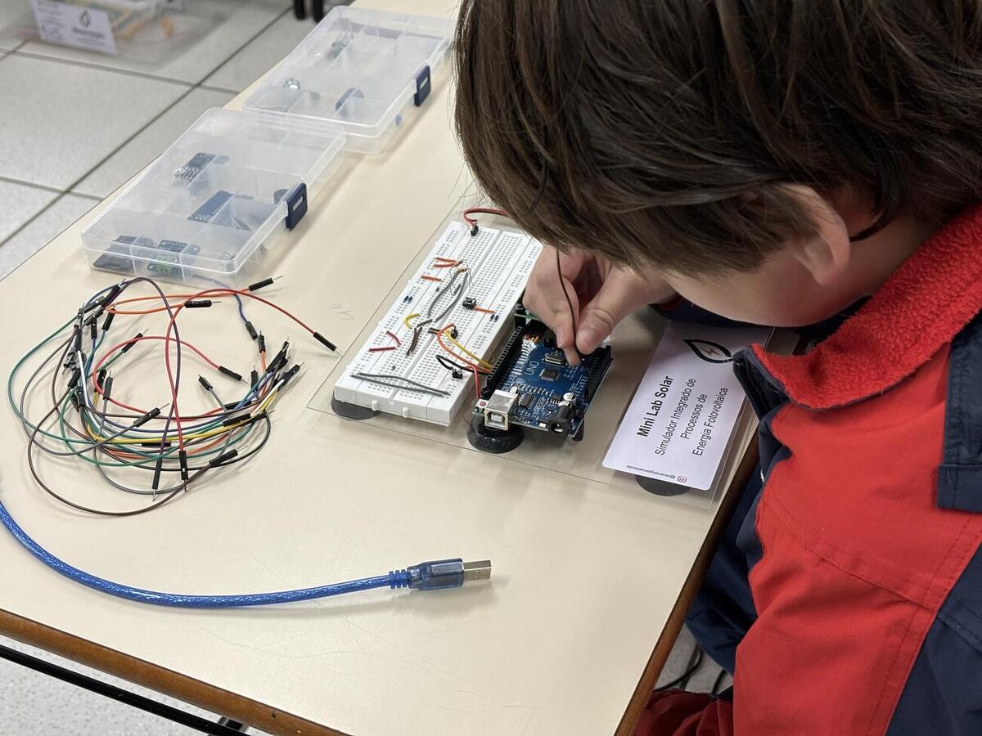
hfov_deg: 36.8
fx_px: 1475
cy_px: 368
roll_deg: +2.1
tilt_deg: -37.3
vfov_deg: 28.0
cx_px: 491
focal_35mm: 52
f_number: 1.6
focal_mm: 5.96
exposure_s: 1/60
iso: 64
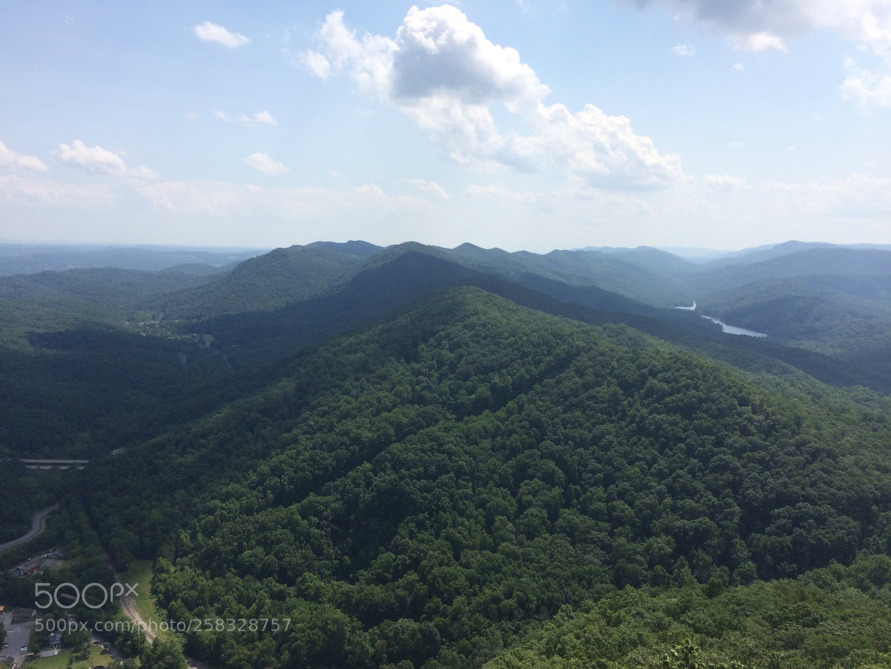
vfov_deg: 48.2
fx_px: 746
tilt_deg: -6.8
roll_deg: -0.7
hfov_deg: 61.7
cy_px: 334
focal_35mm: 29
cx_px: 446
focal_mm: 4.15
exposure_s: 1/2933
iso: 32
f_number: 2.2
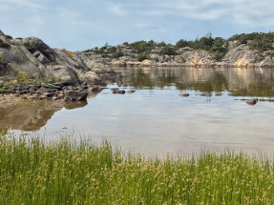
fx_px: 309
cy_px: 48
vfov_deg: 35.8
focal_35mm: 39
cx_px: 224
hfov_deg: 45.2
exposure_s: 1/1497
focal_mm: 2.2
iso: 50
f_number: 2.2
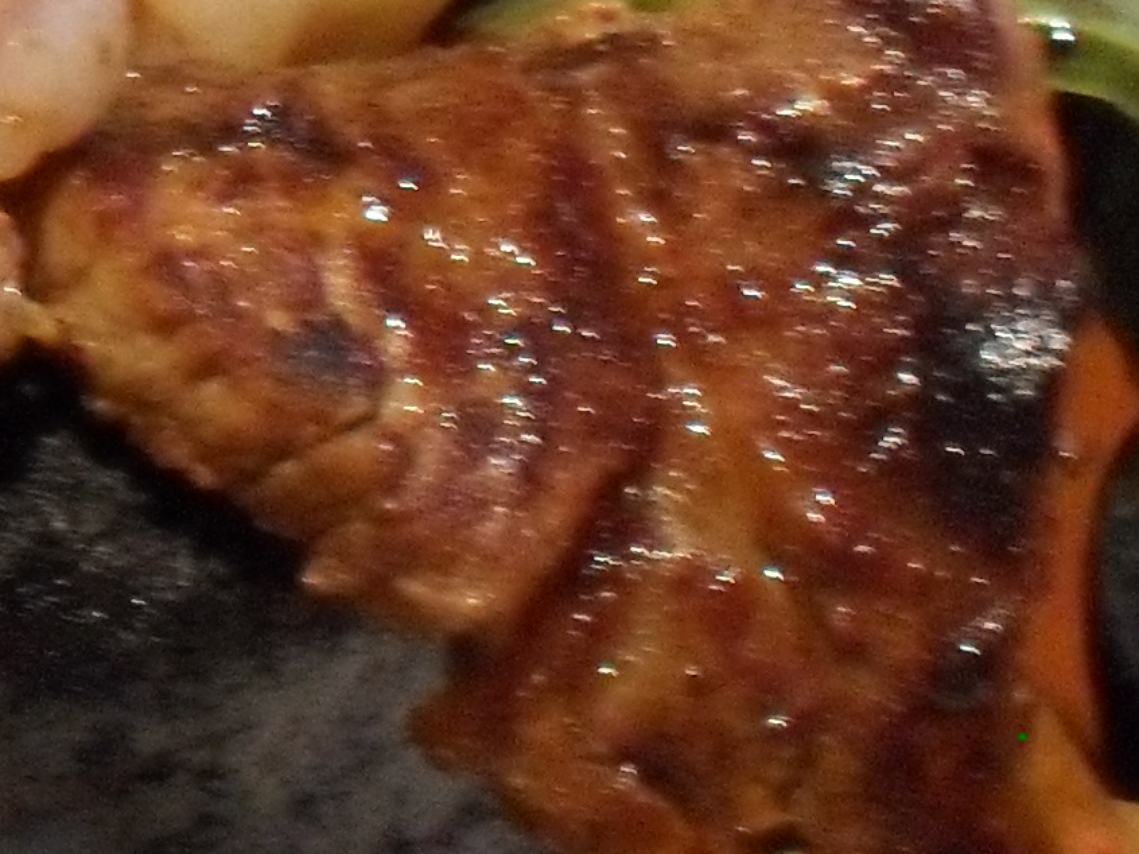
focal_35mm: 151
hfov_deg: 12.5
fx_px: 4967
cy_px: 325
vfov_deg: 9.8
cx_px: -559
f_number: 3.2
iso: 400
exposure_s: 1/15
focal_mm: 6.3
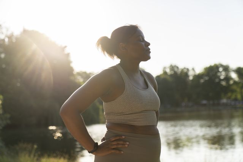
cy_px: 81
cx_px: 122
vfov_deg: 22.6
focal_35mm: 60
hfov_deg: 33.4
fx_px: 405
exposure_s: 1/1600
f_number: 2.8
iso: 200
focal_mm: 60
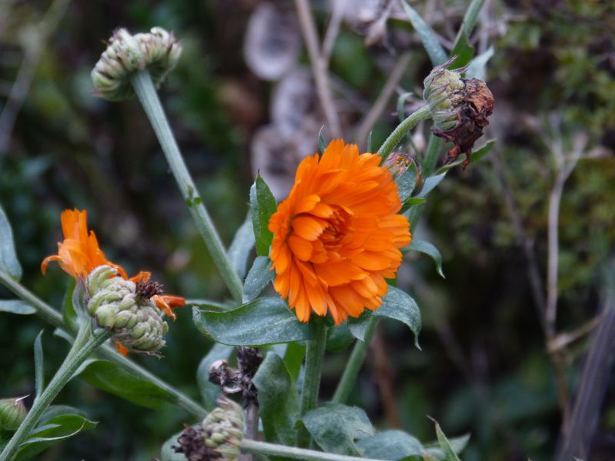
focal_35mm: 188
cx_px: 308
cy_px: 230
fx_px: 3340
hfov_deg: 10.5
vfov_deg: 7.9
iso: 200
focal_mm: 33.9
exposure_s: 1/80
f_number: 3.8
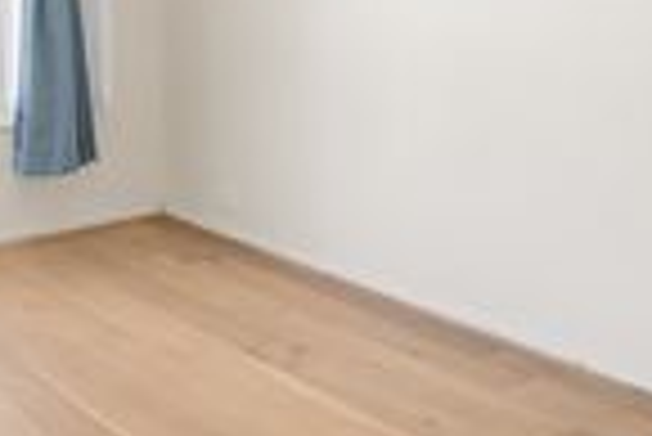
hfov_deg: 35.6
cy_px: -74
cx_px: 180
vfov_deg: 22.9
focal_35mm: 55
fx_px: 997
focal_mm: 17
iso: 400
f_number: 8
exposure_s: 1/13
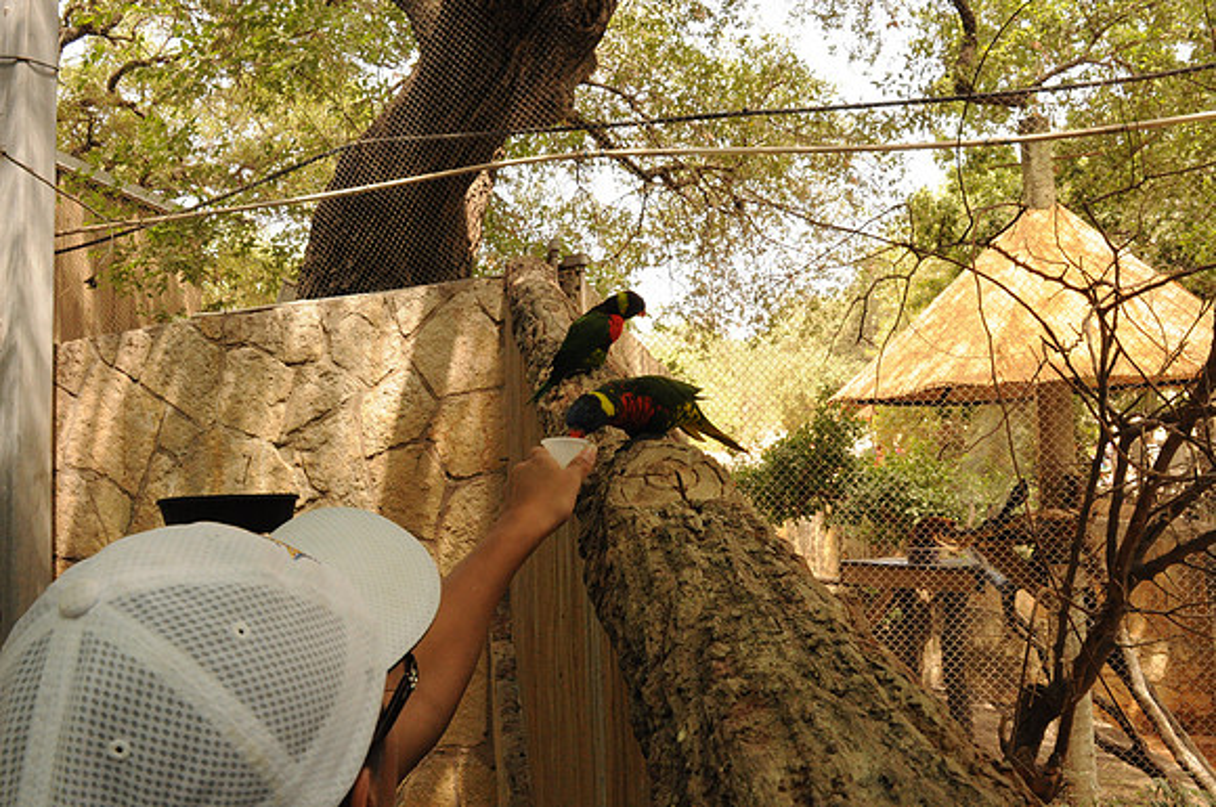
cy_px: 404
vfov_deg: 36.8
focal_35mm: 36
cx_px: 608
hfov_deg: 53.2
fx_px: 1214
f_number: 14
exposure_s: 1/200
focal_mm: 24
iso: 1600
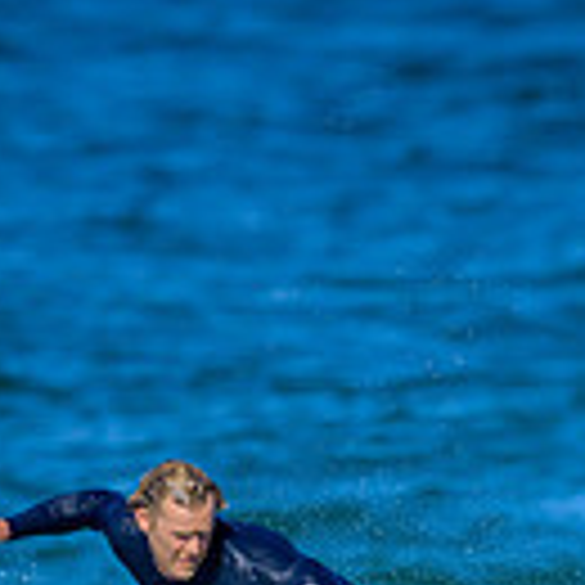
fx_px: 57971
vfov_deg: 0.6
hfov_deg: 0.6
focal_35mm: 3032
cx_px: 369
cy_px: 826
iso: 360
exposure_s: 1/2500
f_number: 6.3
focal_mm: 800
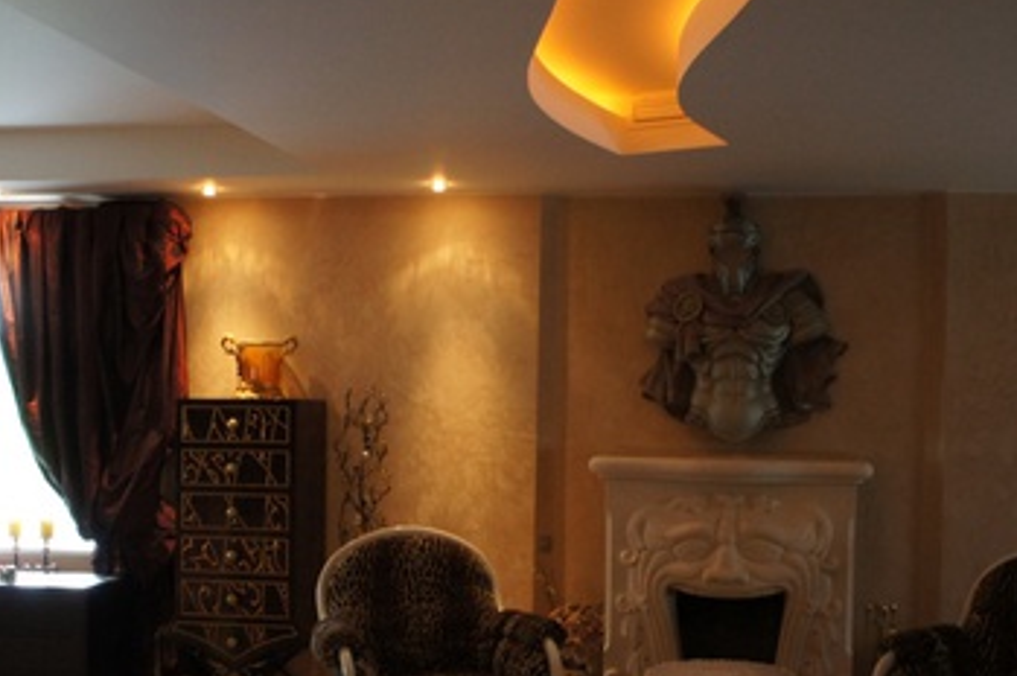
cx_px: 627
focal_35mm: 43
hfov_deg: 45.1
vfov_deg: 30.9
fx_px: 1214
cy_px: 444
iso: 1600
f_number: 10
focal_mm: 20
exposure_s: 1/5
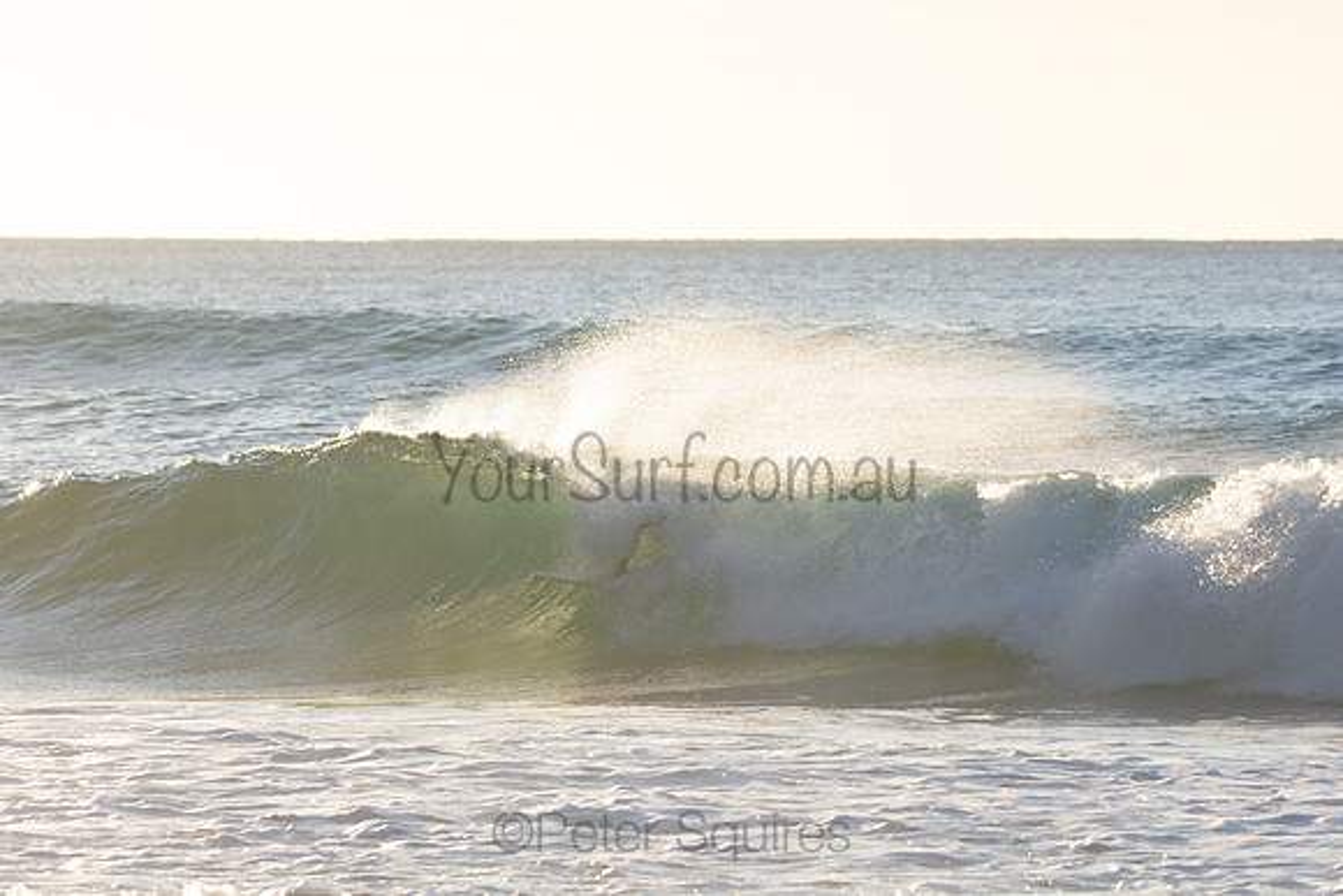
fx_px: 11194
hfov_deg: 6.9
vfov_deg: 4.6
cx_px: 672
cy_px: 448
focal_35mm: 300
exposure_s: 1/800
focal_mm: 200
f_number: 5.6
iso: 180
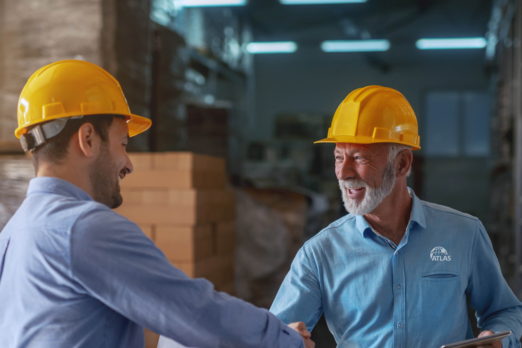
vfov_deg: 18.6
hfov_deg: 27.7
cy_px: 245
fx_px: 1059
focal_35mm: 73
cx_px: 269
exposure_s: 1/500
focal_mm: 50
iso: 320
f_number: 2
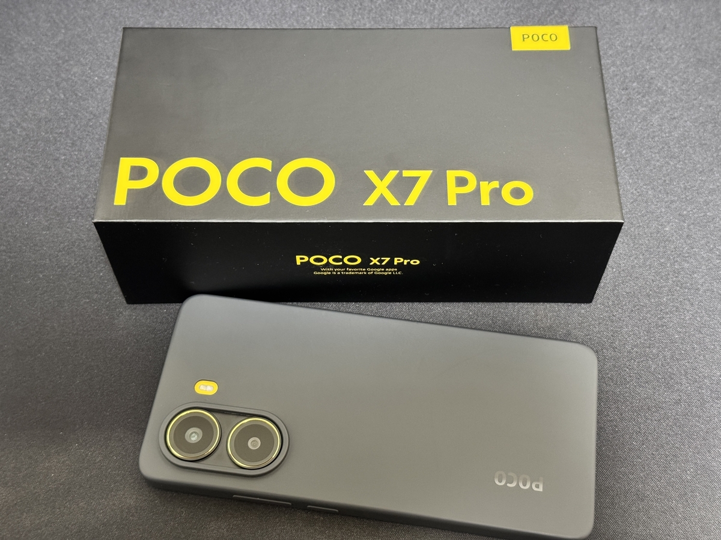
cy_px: 270
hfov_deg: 39.7
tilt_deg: -59.8
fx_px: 1000
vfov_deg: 30.3
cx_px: 360
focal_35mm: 48
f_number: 1.78
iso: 500
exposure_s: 1/25
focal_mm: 6.76
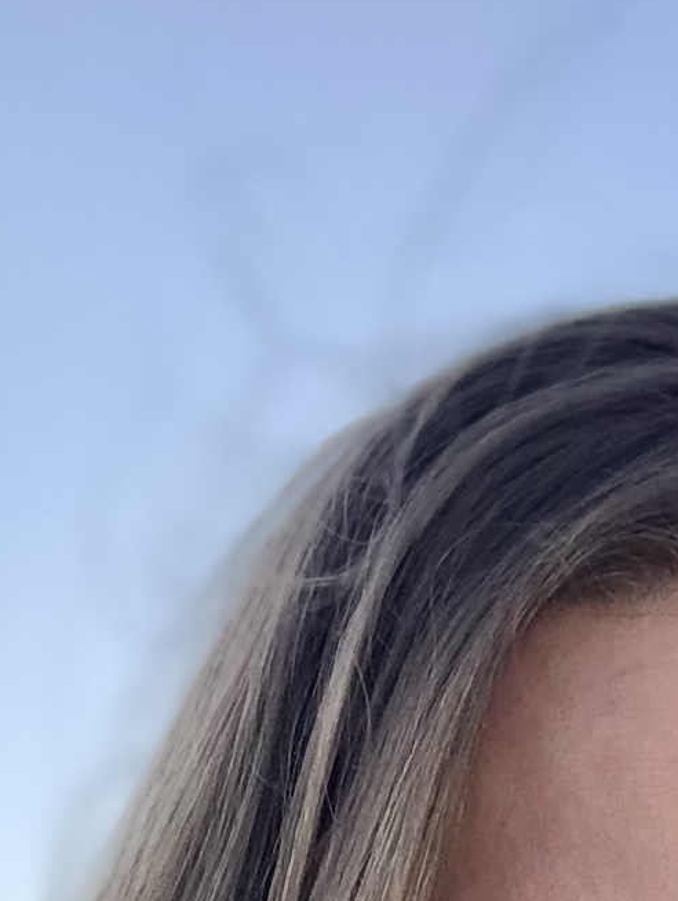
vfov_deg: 11.8
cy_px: 1766
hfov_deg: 9.8
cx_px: 394
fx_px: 3936
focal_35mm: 151
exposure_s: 1/149
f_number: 2.2
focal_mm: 2.87
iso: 20
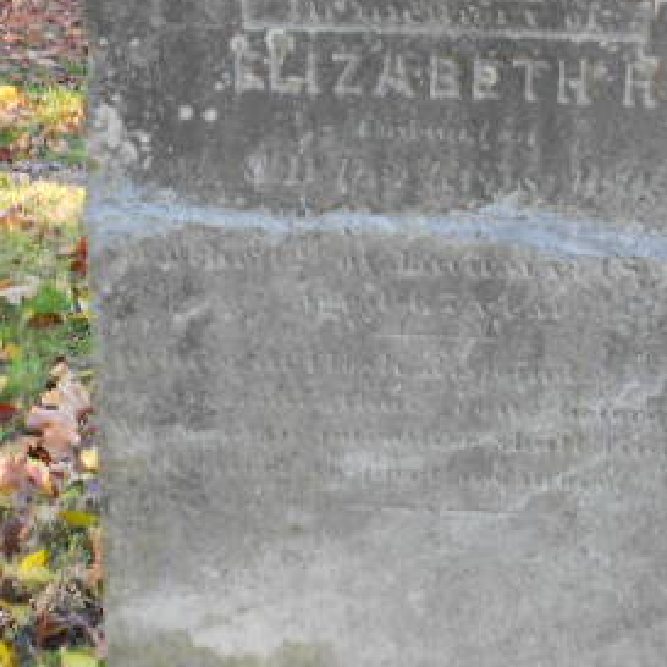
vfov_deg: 28.2
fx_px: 1308
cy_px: 178
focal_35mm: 60
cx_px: 459
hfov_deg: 28.4
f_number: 3.4
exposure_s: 1/30
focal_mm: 5.1
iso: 80
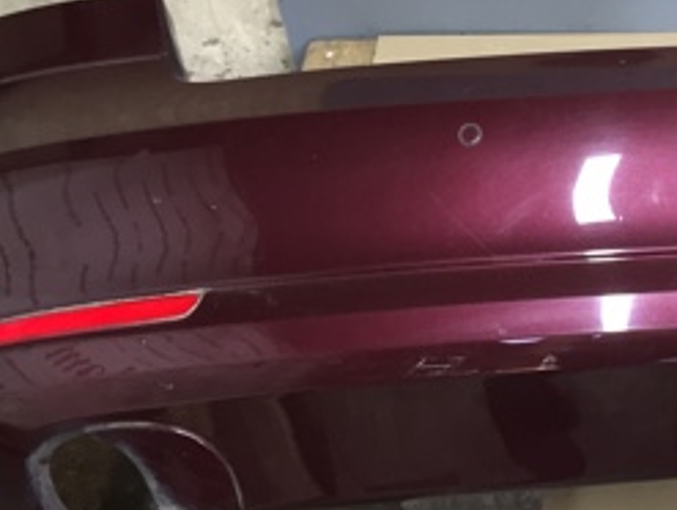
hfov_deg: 24.2
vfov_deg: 19.7
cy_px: 236
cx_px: 746
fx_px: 1469
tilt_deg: -46.9
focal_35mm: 75
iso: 100
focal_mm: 4.15
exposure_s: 1/33
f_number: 2.2
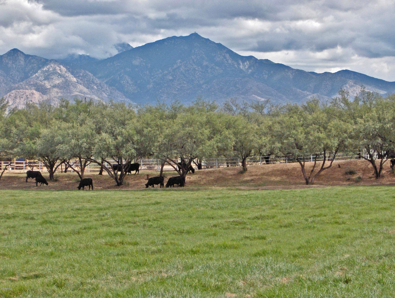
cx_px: 198
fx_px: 1337
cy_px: 149
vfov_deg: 12.7
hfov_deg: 16.8
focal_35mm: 117
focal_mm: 24
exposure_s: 1/526
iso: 100
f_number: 4.9
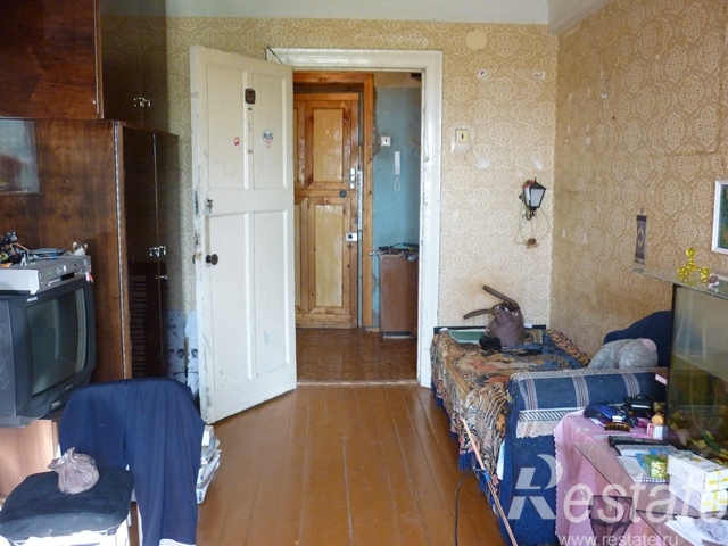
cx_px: 364
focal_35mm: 33
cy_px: 273
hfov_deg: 55.4
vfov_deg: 42.9
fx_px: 694
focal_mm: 5.5
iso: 320
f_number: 2.8
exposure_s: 1/30
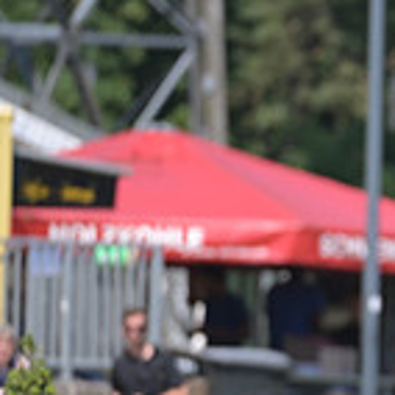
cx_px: 751
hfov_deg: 1.4
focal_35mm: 1219
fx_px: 15737
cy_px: 260
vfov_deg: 1.4
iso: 280
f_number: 5
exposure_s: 1/1250
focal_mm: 350
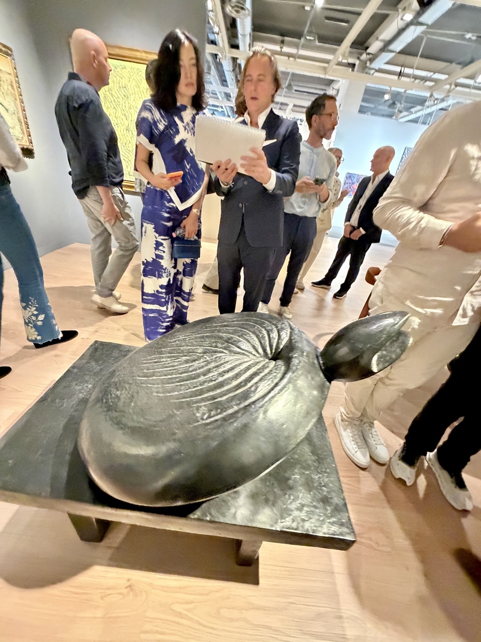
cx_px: 240
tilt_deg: -31.7
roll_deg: -9.7
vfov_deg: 102.1
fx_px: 259
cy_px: 321
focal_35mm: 14
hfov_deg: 85.7
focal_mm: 2.22
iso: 1000
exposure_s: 1/49
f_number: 2.2
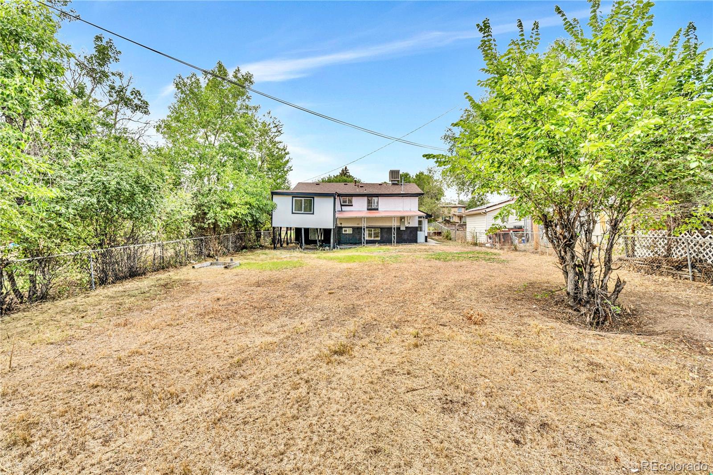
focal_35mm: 16
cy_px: 238
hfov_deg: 96.7
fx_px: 317
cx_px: 356
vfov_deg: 73.7
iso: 100
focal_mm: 16
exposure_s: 1/200
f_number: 10
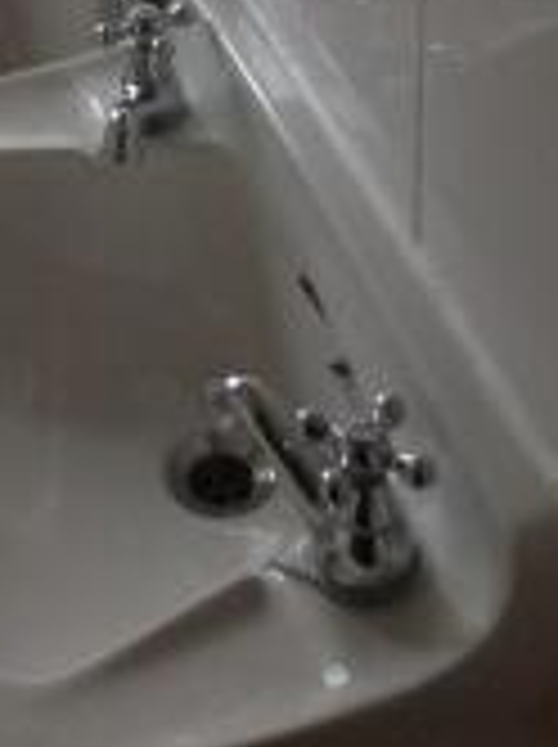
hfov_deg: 16.8
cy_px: -200
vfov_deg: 20.7
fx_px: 1875
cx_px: 122
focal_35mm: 87
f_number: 2.4
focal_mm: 4.13
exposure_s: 1/60
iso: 64
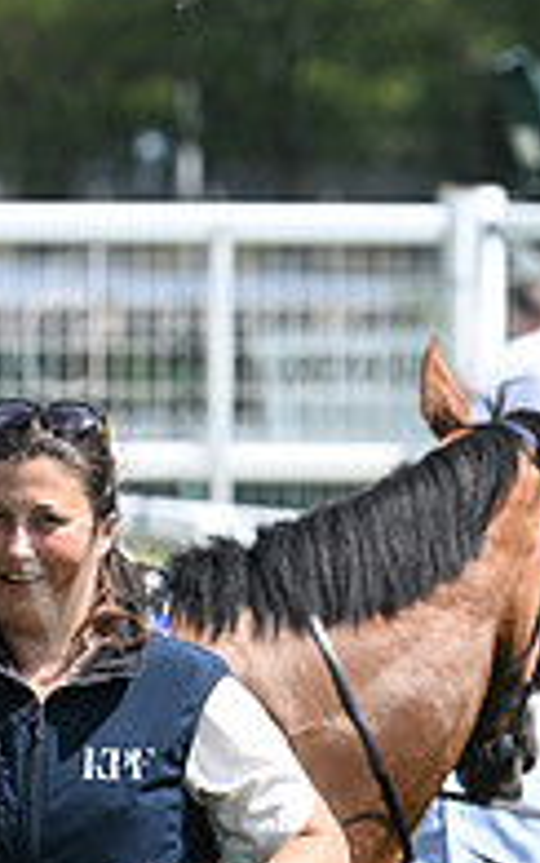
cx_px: -456
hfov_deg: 2.2
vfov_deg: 3.5
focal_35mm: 606
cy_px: 365
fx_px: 14259
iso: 400
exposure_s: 1/1250
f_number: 5.6
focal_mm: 200
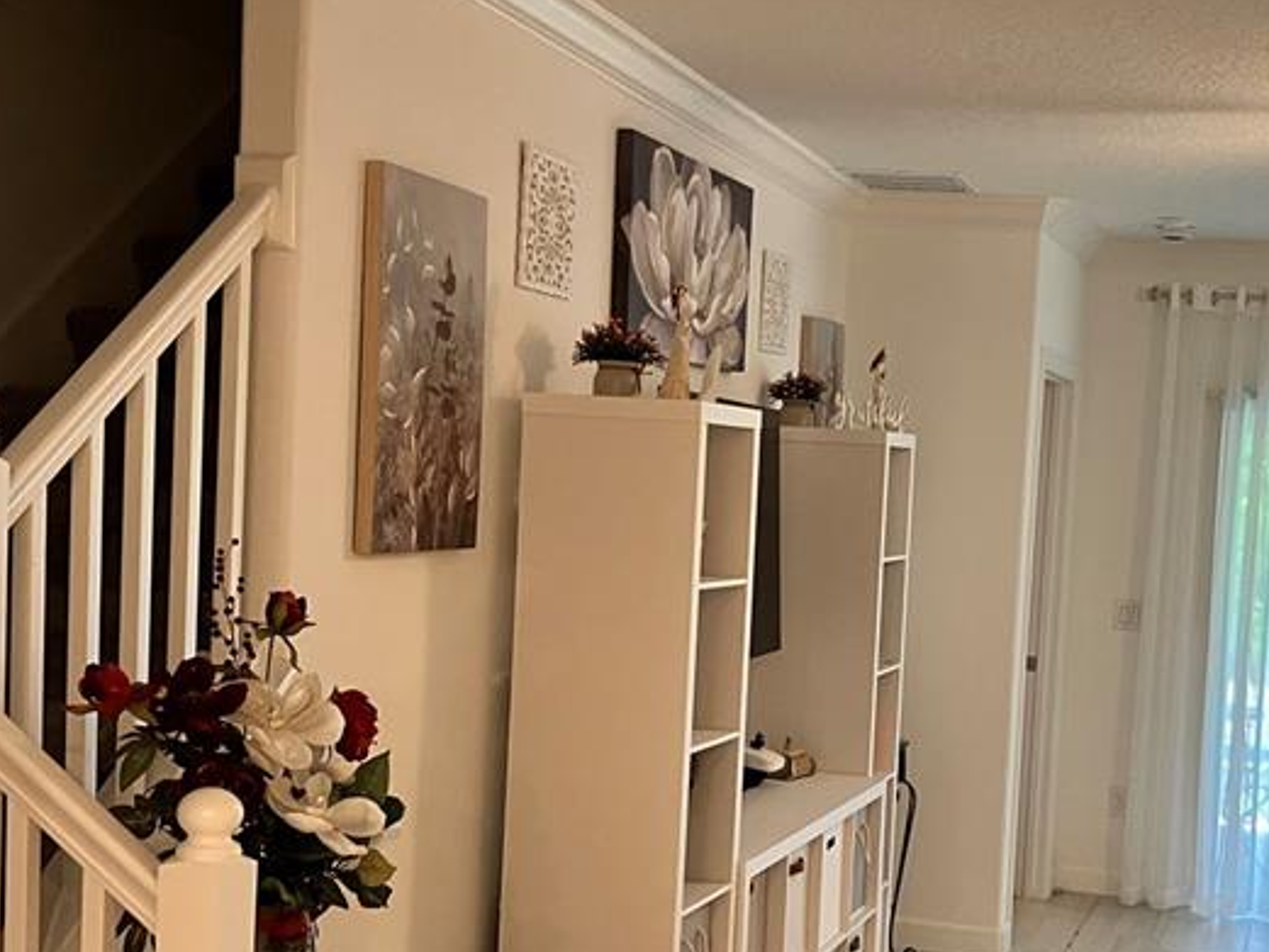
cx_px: 845
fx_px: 2017
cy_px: 614
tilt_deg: -4.4
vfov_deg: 26.5
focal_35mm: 55
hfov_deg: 34.6
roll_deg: -2.9
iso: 125
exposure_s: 1/60
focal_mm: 3.99
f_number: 1.8
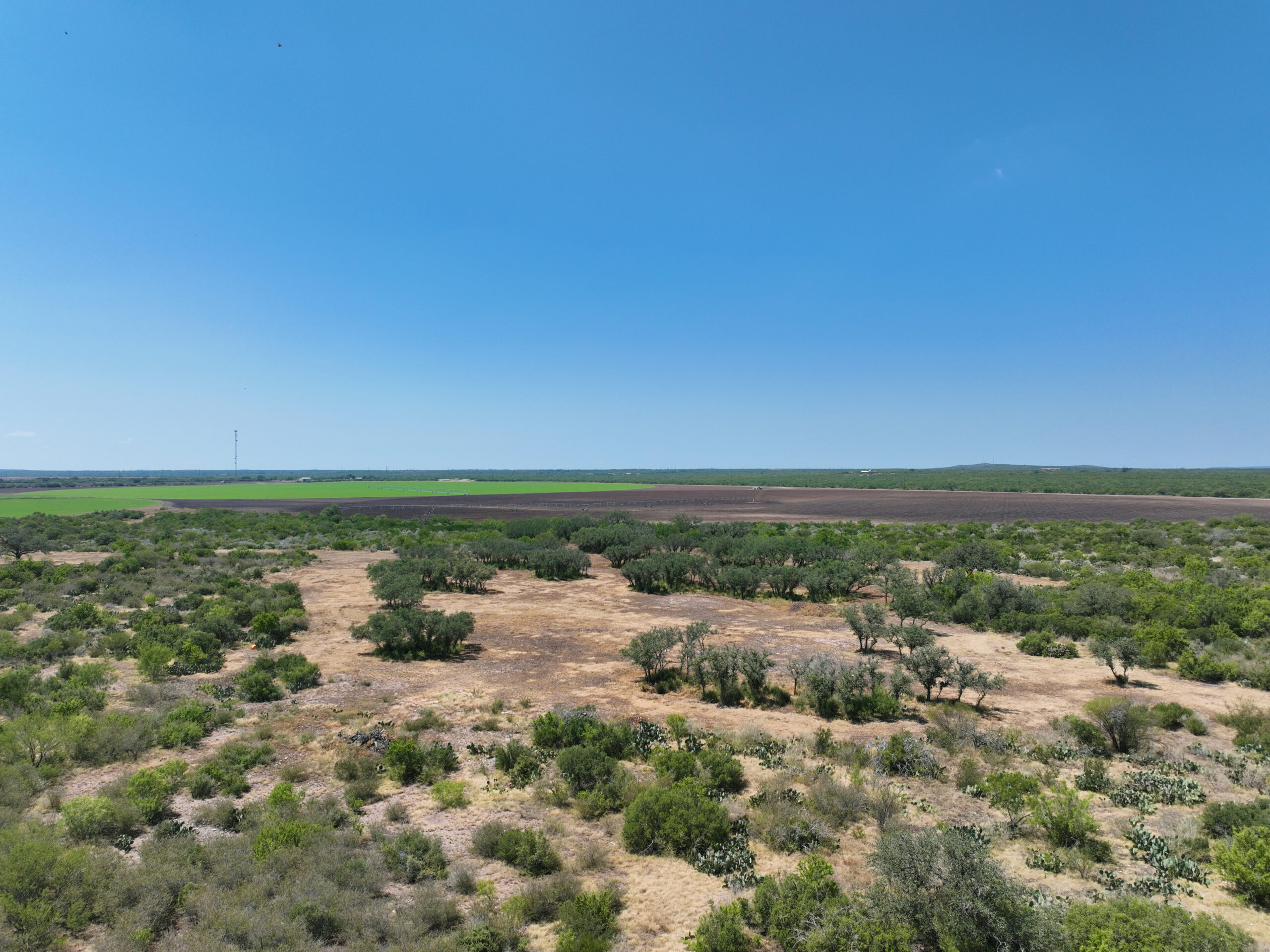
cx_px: 635
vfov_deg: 56.8
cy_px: 476
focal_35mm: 24
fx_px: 880
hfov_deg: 71.6
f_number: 2.8
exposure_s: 1/2000
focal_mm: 12.29
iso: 110
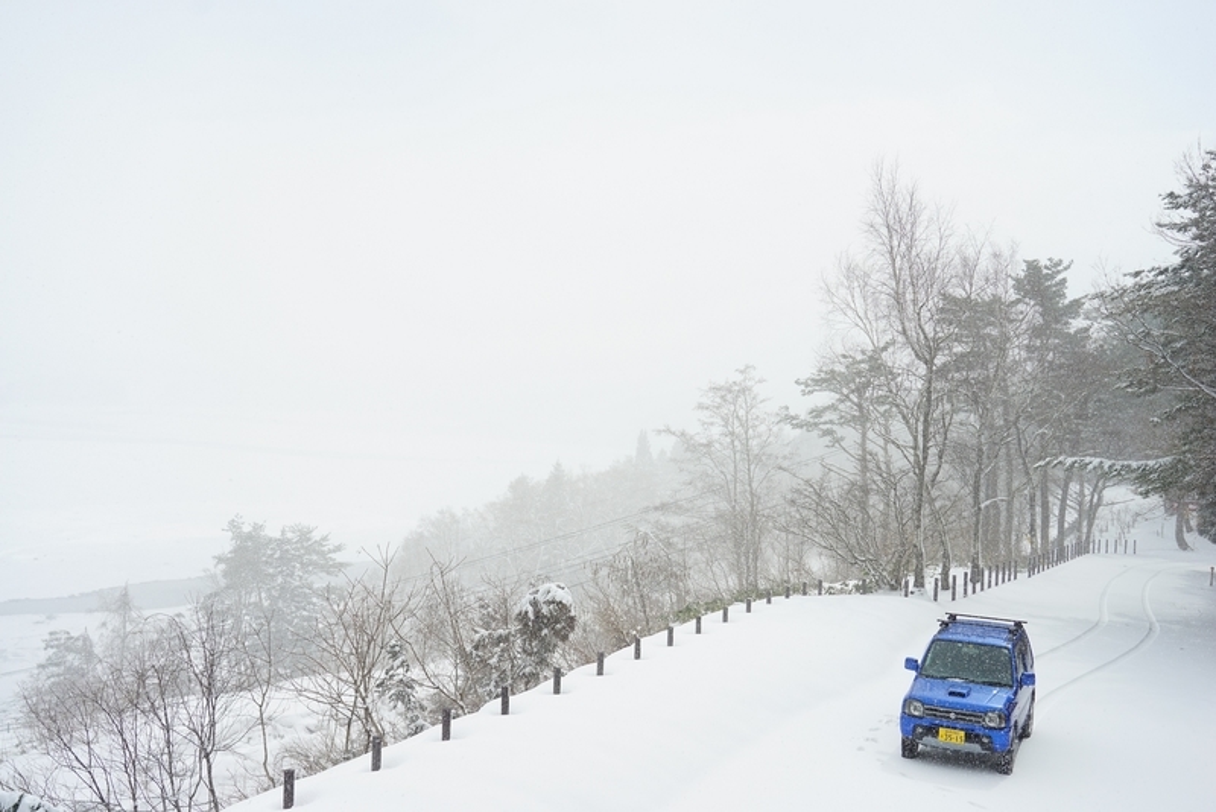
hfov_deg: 55.8
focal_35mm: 34
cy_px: 406
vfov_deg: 38.9
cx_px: 608
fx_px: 1149
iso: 100
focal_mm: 34
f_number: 5
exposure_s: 1/1000
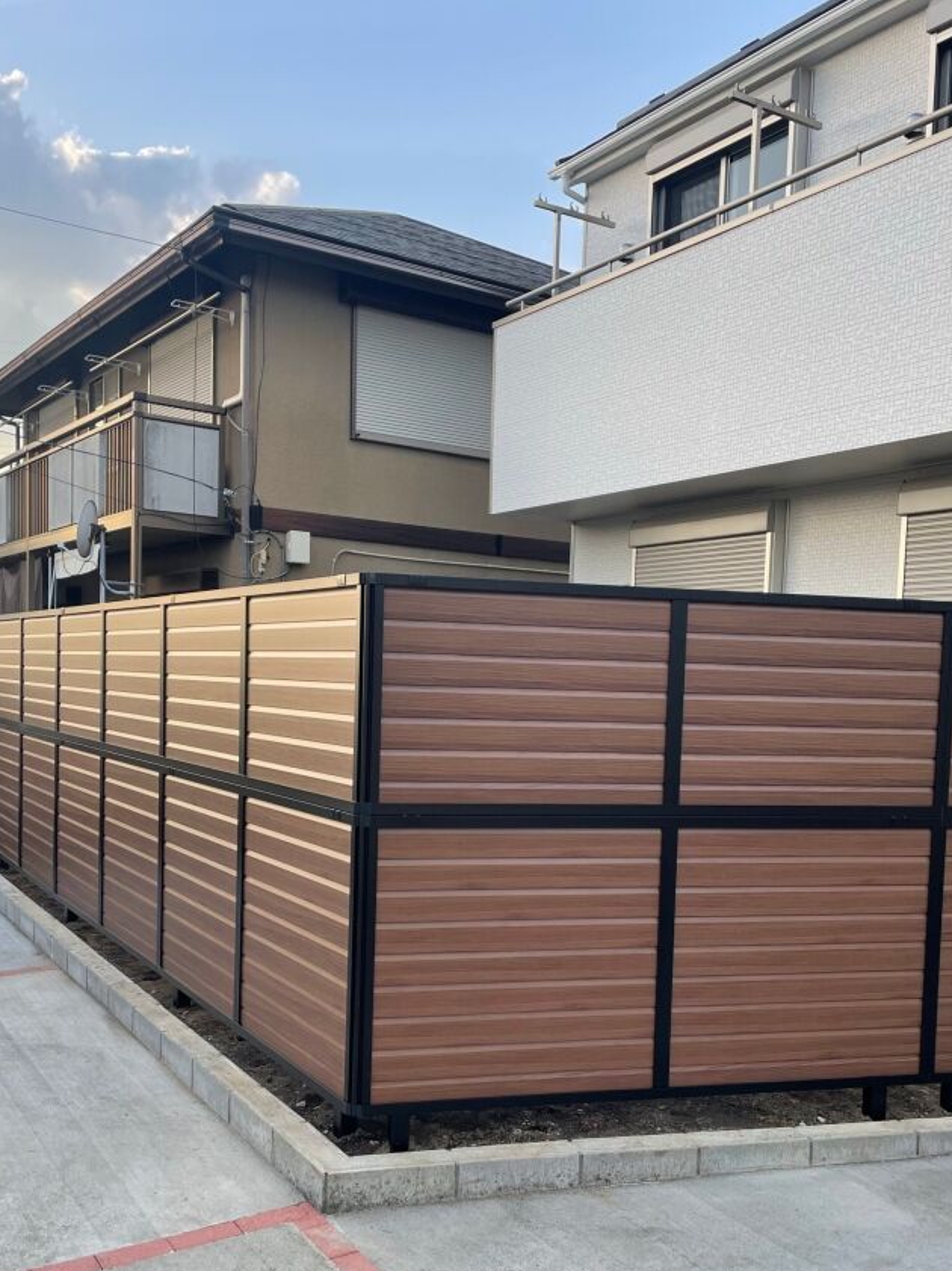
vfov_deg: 55.0
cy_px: 756
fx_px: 1211
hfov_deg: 42.9
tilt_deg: -2.5
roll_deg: -0.4
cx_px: 481
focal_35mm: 33
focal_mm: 4.2
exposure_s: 1/575
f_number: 1.6
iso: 32
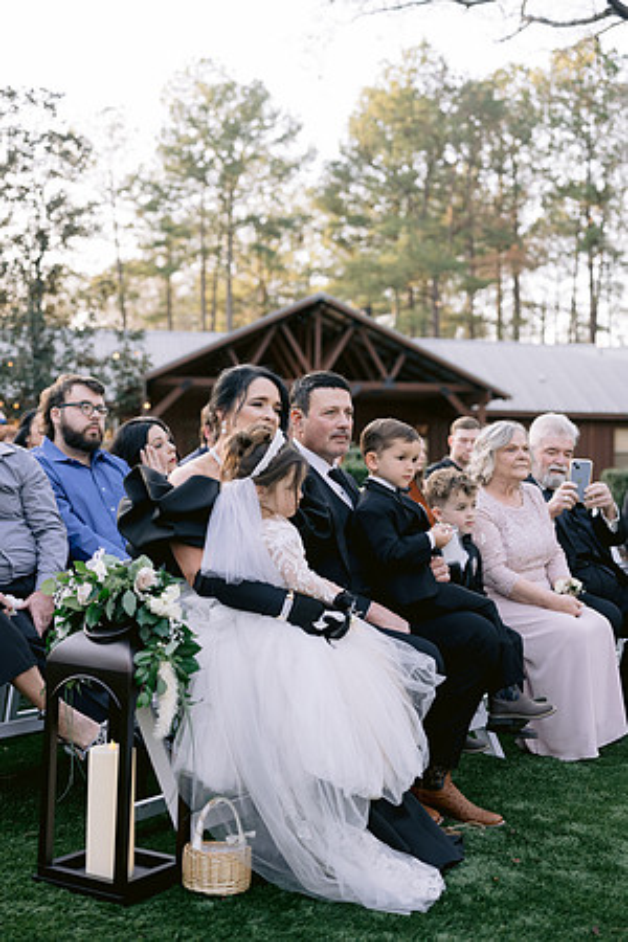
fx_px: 1308
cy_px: 471
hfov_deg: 27.0
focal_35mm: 50
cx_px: 314
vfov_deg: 39.6
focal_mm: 50
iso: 400
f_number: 2.8
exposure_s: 1/500
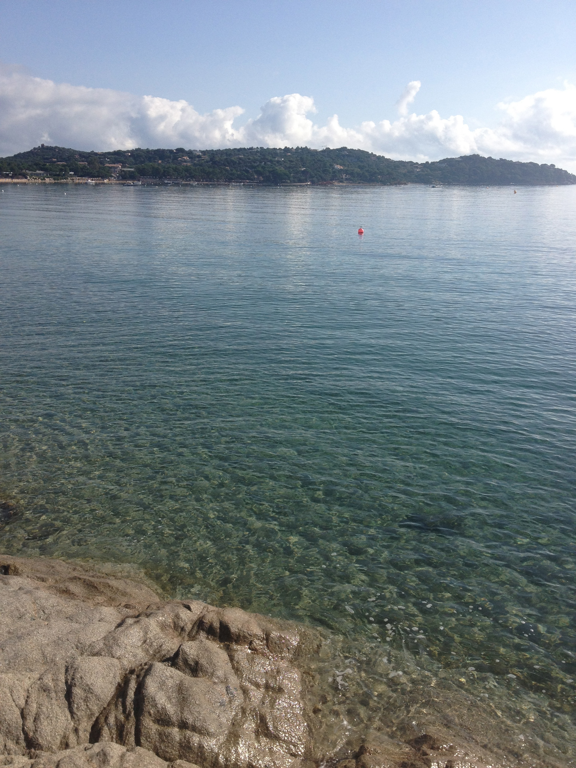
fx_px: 777
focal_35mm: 35
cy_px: 384
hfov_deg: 40.7
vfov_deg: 52.6
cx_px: 288
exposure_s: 1/2404
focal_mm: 4.28
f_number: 2.4
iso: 64
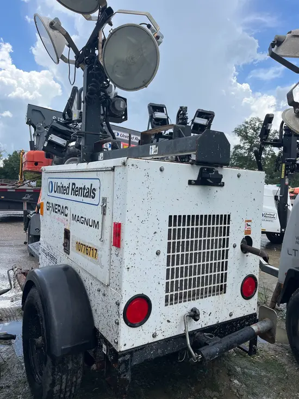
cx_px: 150
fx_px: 299
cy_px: 200
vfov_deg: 67.3
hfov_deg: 53.1
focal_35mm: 26
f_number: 1.6
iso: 50
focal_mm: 5.1
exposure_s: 1/2222
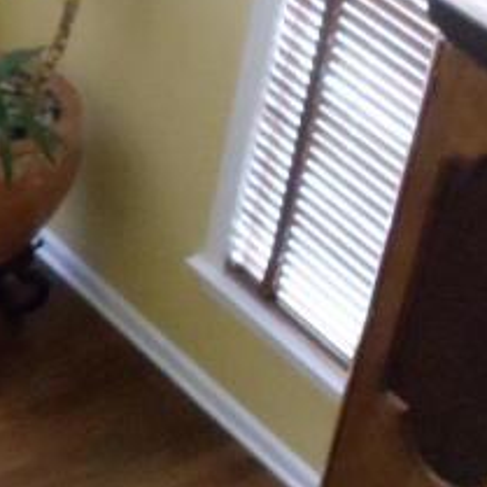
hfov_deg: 8.8
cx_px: -361
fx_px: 3040
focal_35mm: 191
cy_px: 191
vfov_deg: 9.2
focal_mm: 6
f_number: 3.5
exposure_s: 1/80
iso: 800
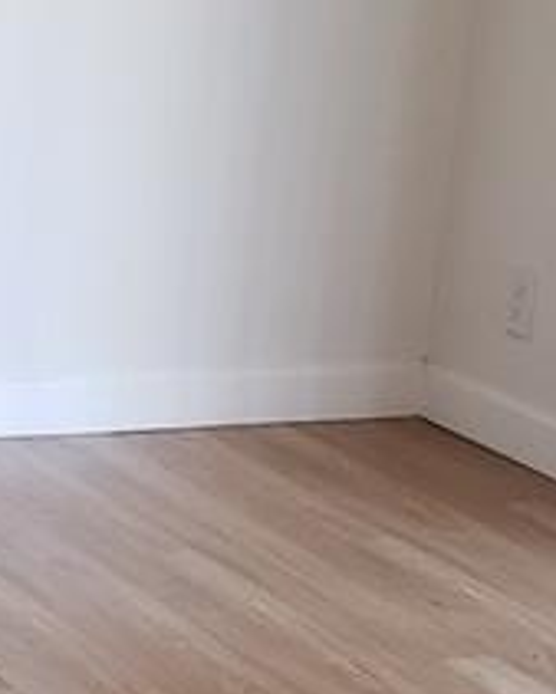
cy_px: 418
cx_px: 39
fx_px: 2960
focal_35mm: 144
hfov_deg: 10.7
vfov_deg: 13.4
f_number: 1.5
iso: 320
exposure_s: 1/40
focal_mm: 4.3
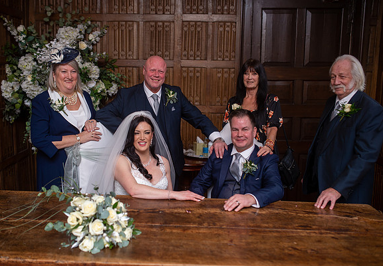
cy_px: 143
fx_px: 420
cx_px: 167
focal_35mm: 39
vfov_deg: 35.1
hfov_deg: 48.9
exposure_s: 1/160
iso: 160
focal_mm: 35
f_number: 2.5
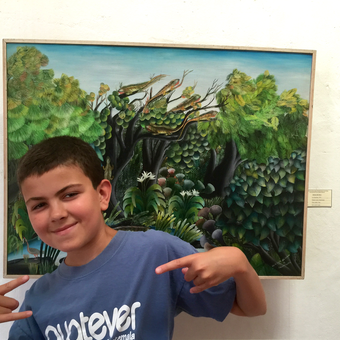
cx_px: 165
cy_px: 173
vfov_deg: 47.2
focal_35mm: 35
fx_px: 389
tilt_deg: -4.2
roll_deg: -1.7
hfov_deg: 47.2
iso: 50
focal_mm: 4.15
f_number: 2.2
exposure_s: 1/15
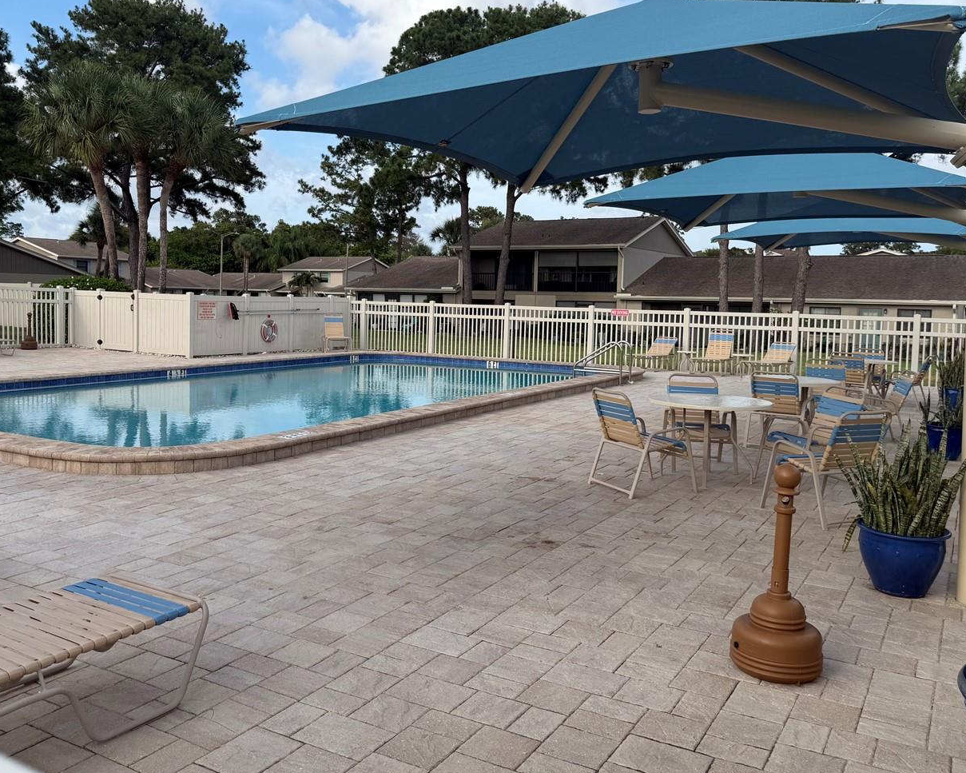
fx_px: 886
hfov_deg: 57.1
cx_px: 439
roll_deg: -0.6
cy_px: 341
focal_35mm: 31
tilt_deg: -3.5
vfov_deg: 47.0
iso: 80
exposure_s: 1/3145
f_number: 1.78
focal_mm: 6.76
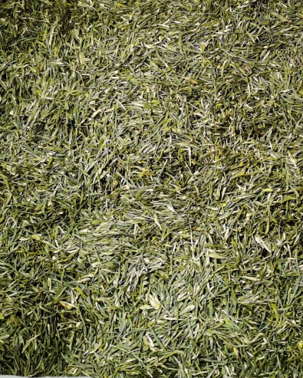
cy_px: 114
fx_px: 638
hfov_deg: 26.4
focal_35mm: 57
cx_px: 220
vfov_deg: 32.6
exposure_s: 1/100
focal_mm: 5.58
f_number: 1.8
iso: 100
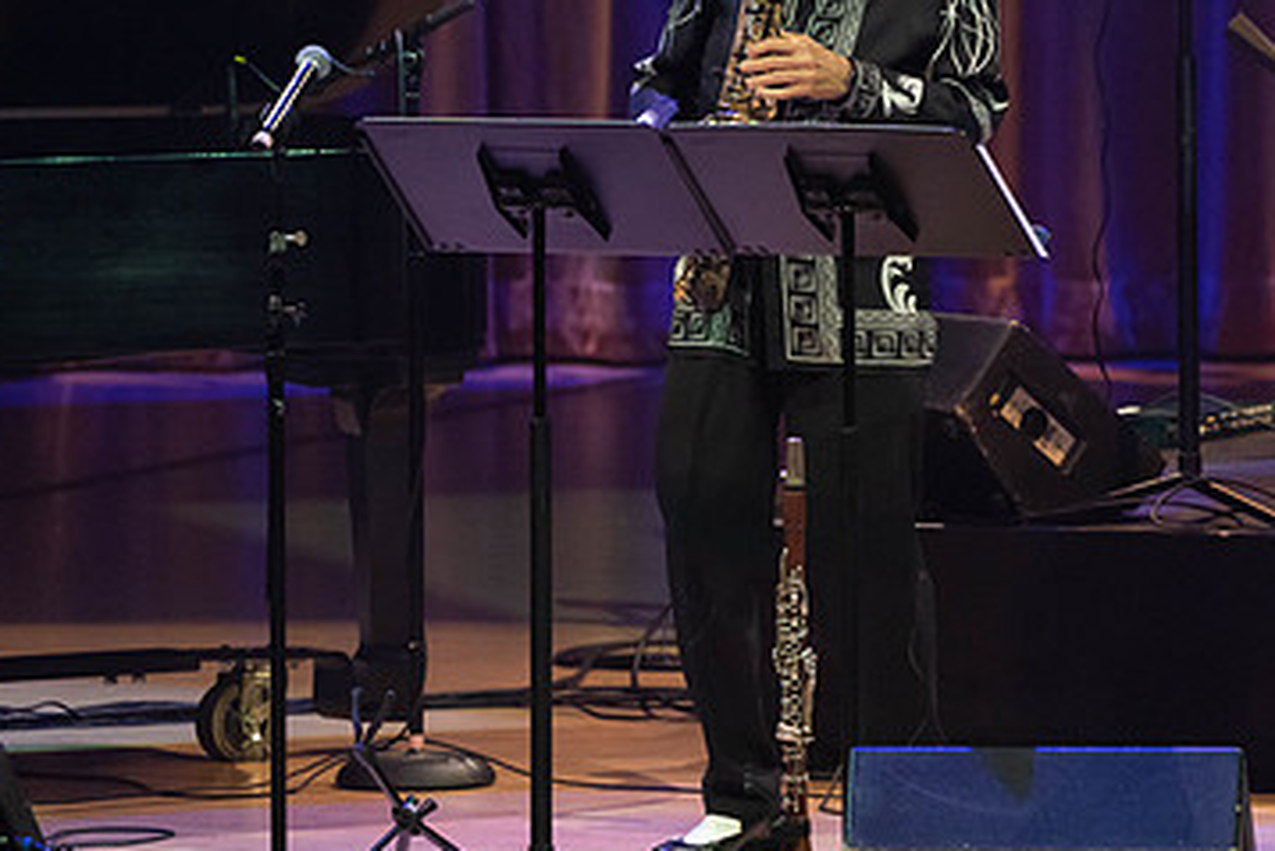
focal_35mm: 595
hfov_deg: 3.5
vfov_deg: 2.3
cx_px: 865
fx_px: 21080
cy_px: 333
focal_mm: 367
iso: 3200
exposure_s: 1/250
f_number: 5.6
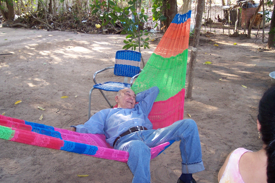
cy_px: 95
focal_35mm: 40
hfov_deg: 48.5
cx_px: 138
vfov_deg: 33.4
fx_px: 305
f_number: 2.8
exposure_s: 1/60
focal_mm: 8
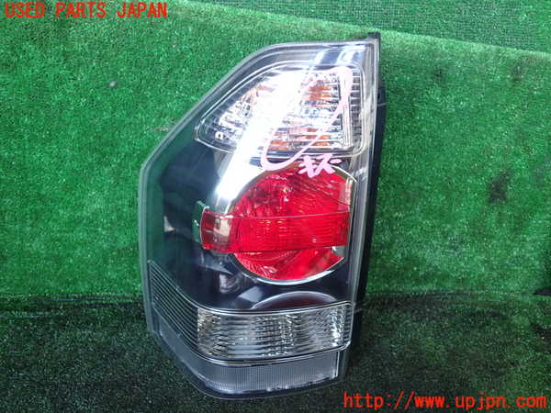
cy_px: 206
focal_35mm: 30
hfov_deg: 60.0
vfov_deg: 46.8
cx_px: 276
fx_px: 478
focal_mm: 5.4
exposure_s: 1/60
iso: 160
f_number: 2.3
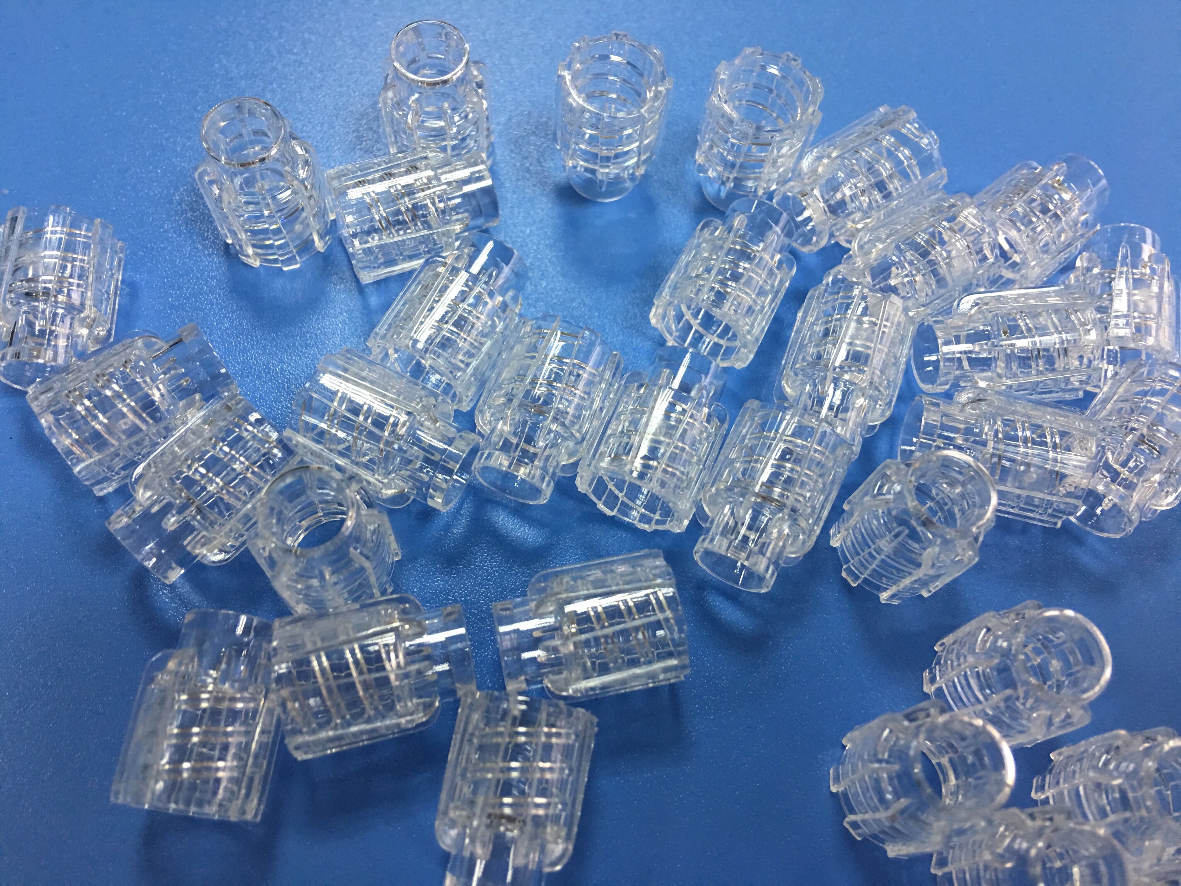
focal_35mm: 29
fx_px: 989
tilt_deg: -66.1
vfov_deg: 48.2
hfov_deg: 61.7
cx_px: 590
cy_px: 443
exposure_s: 1/17
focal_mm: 4.15
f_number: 2.2
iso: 64
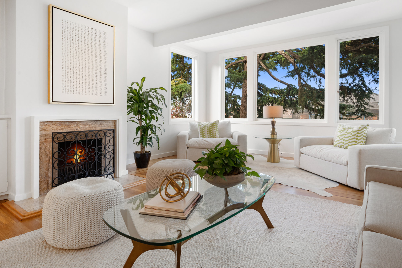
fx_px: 223
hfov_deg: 84.0
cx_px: 201
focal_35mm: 20
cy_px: 134
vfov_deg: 61.9
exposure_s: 1/10
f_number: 9
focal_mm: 20
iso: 400
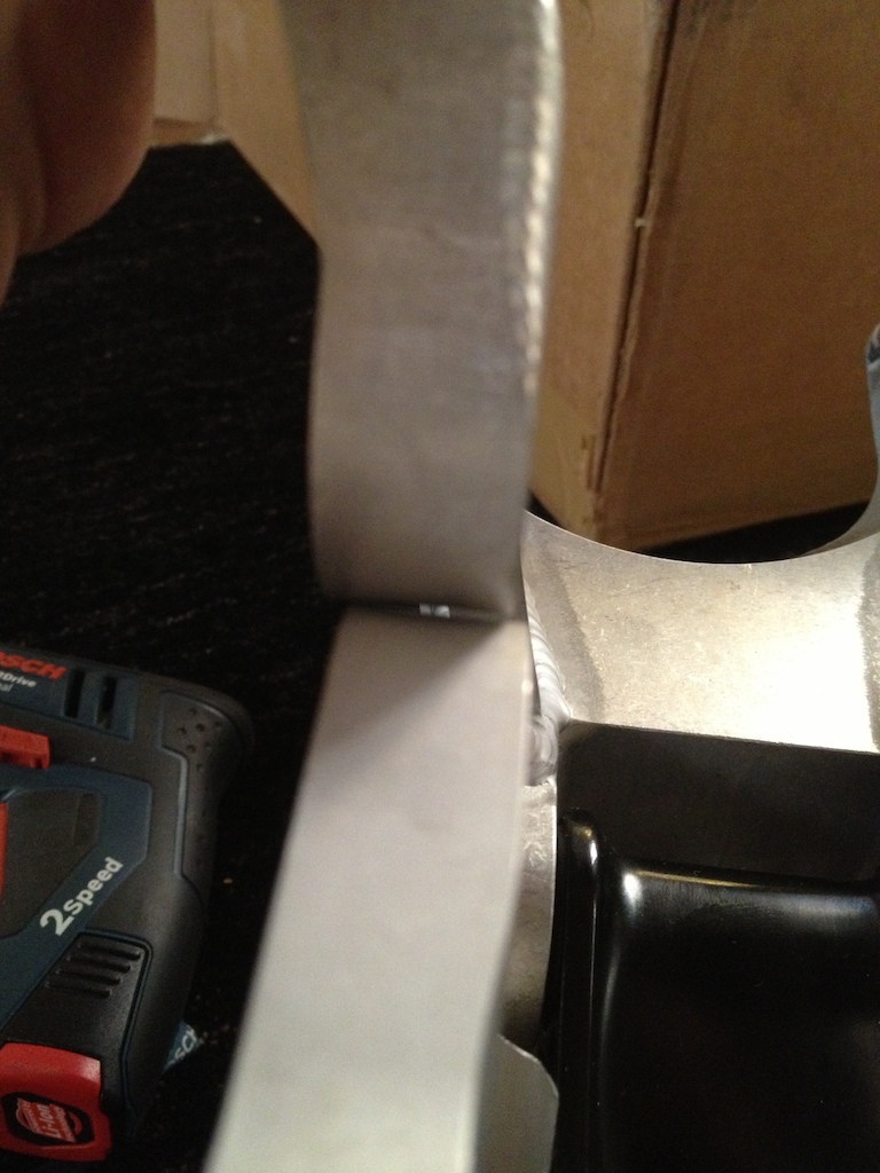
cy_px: 586
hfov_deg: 40.7
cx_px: 440
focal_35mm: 35
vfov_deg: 52.6
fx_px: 1186
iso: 500
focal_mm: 4.28
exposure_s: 1/15
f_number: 2.4
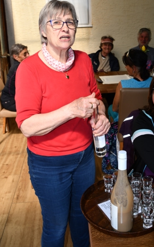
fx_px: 282
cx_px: 105
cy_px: 85
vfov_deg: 46.6
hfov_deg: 30.3
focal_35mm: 42
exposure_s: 1/250
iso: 100
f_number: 5
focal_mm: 21
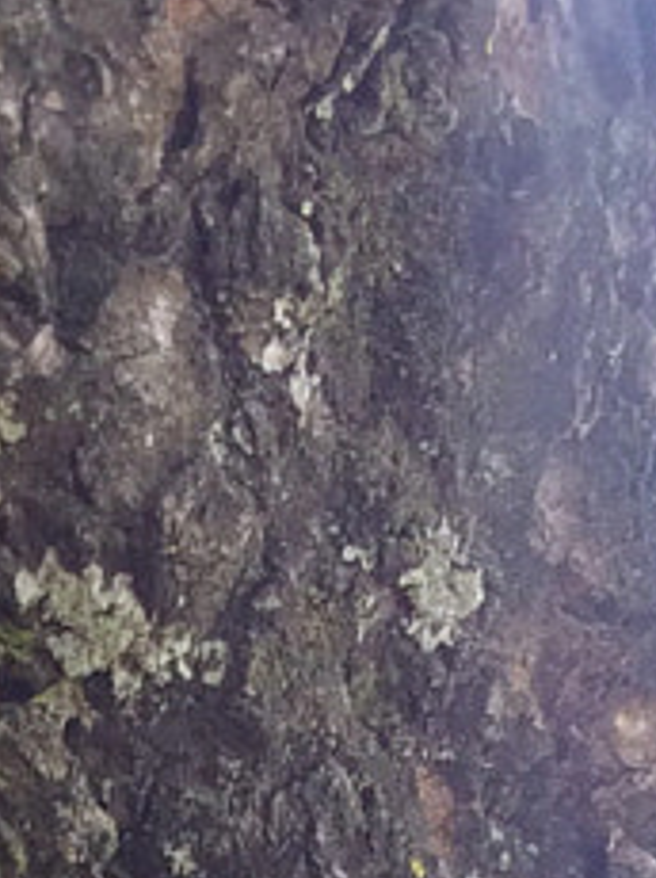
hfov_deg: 7.2
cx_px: -477
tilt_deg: -11.9
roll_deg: -33.7
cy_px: 2741
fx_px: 5114
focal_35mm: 202
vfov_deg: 8.2
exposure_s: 1/160
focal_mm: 4.15
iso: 32
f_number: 2.2
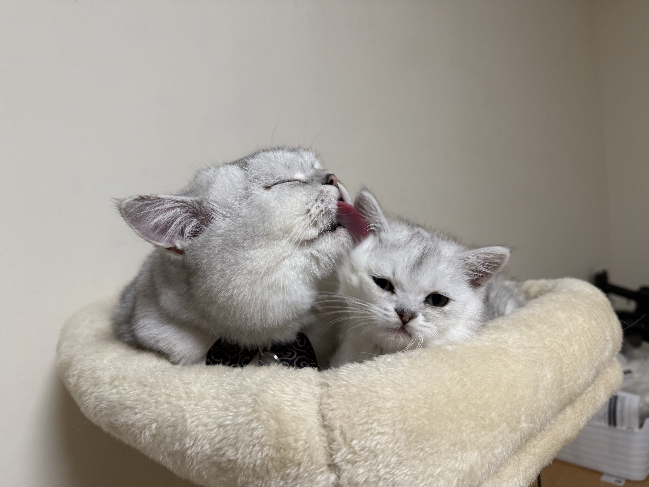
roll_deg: +3.8
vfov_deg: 56.8
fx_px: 450
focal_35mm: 24
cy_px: 244
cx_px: 324
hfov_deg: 71.6
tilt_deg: -1.2
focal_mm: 6.76
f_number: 1.78
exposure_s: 1/60
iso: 125
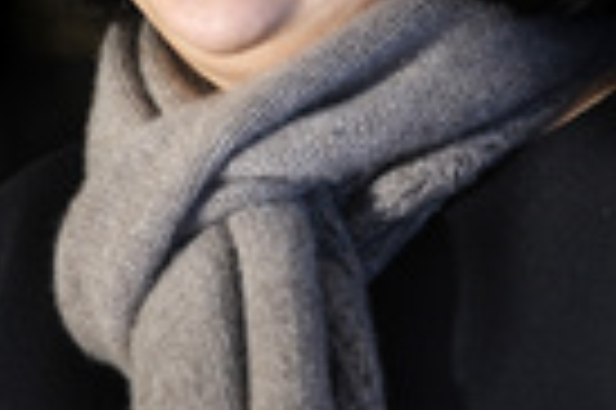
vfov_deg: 2.1
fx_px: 11246
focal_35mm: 658
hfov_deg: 3.1
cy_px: 54
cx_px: -263
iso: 200
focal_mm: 200
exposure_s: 1/200
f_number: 5.6
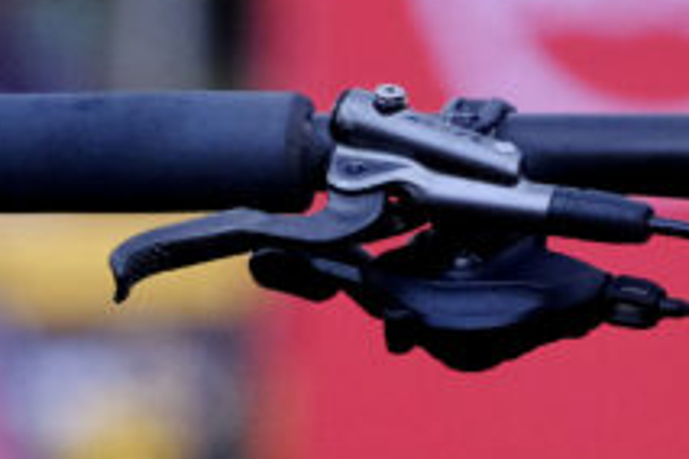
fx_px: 26467
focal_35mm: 1383
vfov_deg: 1.0
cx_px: 1320
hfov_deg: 1.5
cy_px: 693
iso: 1600
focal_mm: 191.6
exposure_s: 1/250
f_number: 6.4
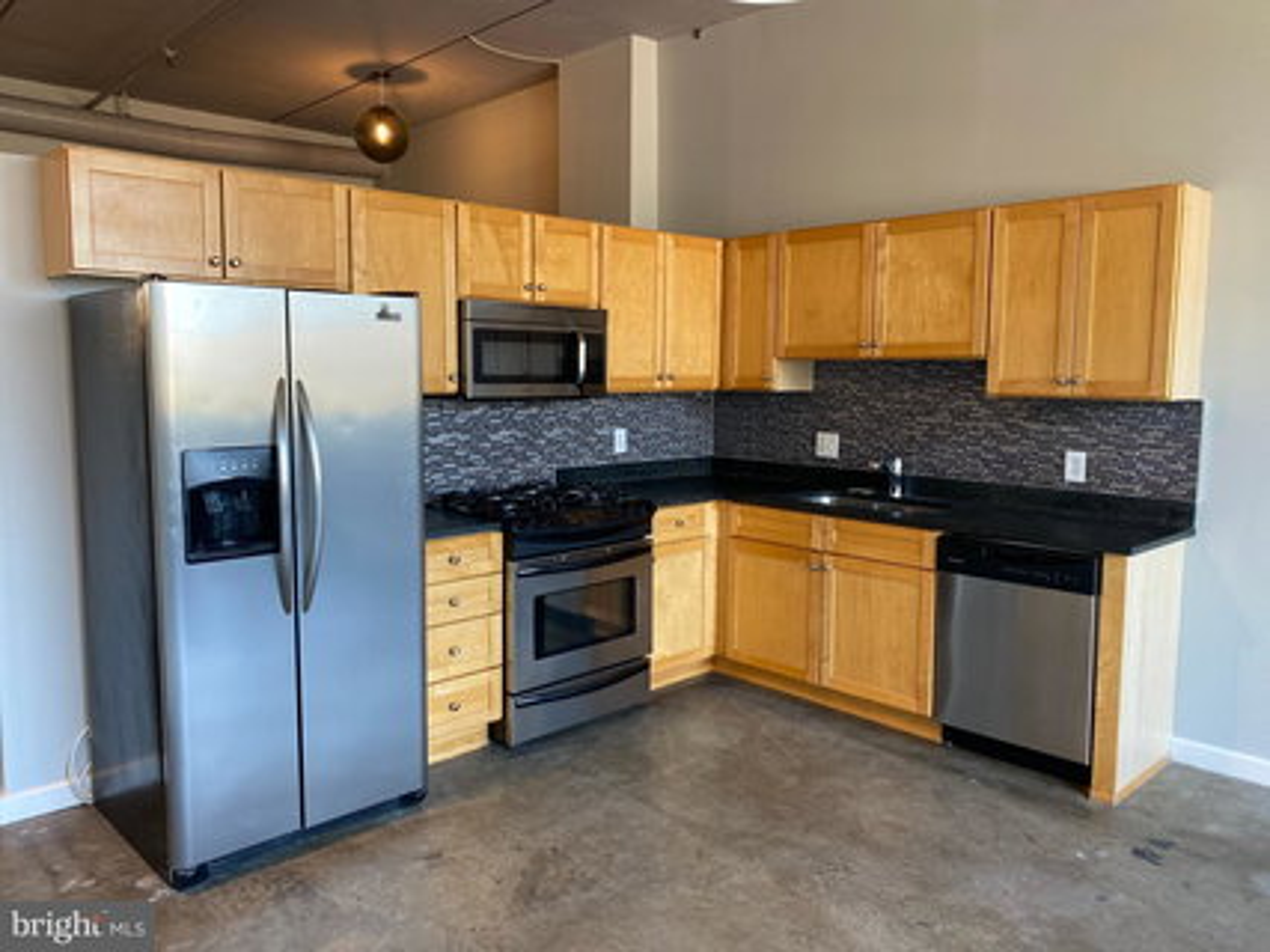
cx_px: 635
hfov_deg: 67.3
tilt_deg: -5.2
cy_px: 476
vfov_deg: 53.0
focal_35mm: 26
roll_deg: -0.7
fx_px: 954
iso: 125
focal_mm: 4.25
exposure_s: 1/60
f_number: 1.8
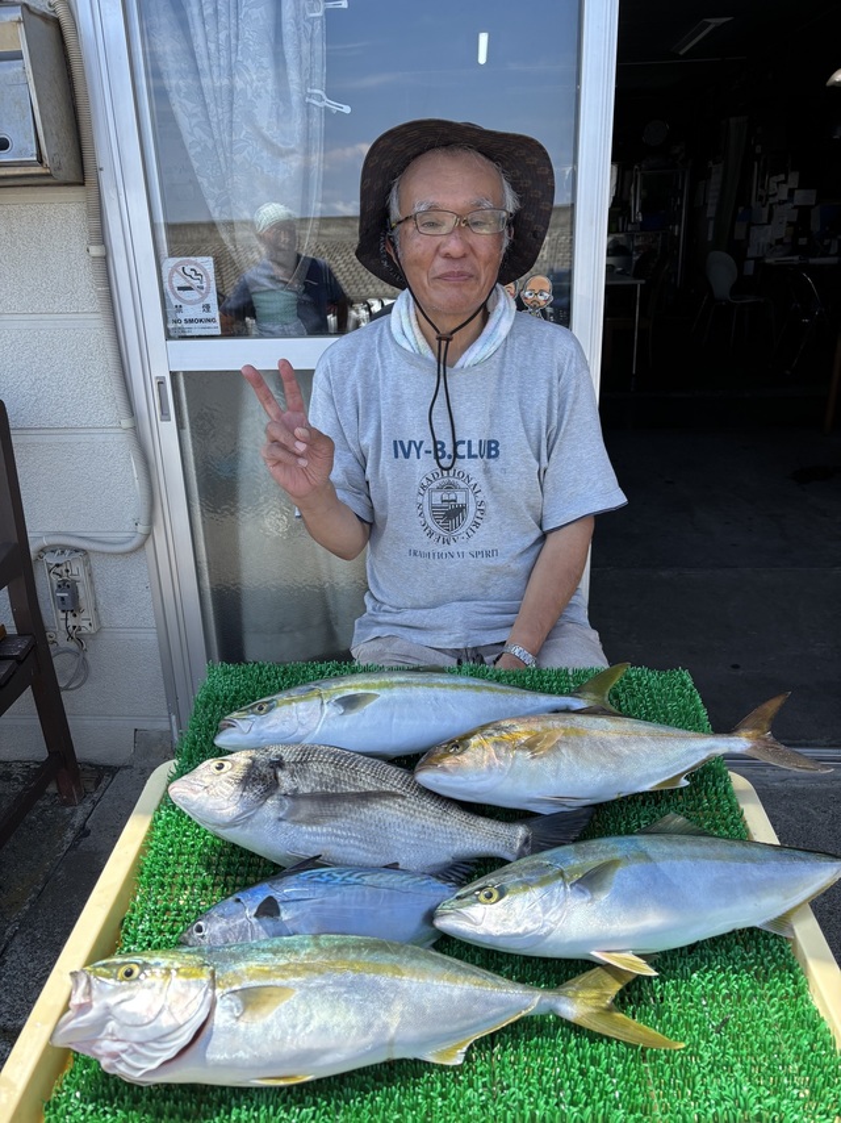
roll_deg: +1.5
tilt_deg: -21.1
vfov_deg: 67.3
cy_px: 562
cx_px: 420
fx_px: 843
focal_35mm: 26
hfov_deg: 53.0
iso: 50
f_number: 1.6
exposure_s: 1/1103
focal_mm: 5.96
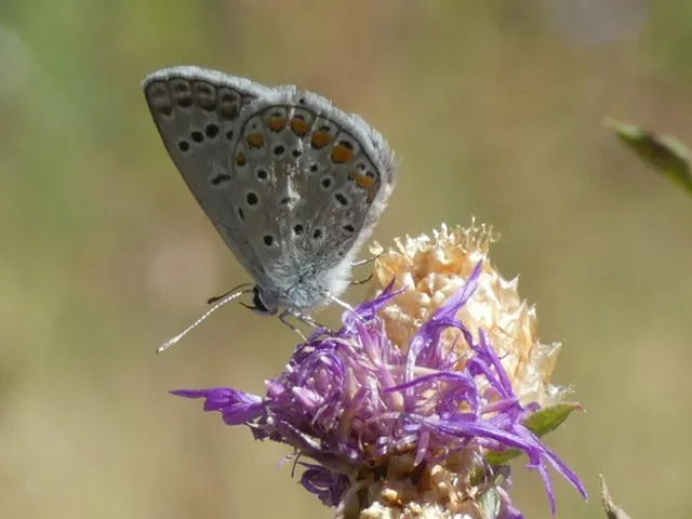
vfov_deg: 9.3
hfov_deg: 12.3
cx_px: 346
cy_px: 260
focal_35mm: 160
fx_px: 3199
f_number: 5.4
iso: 80
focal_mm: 28.8
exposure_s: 1/125
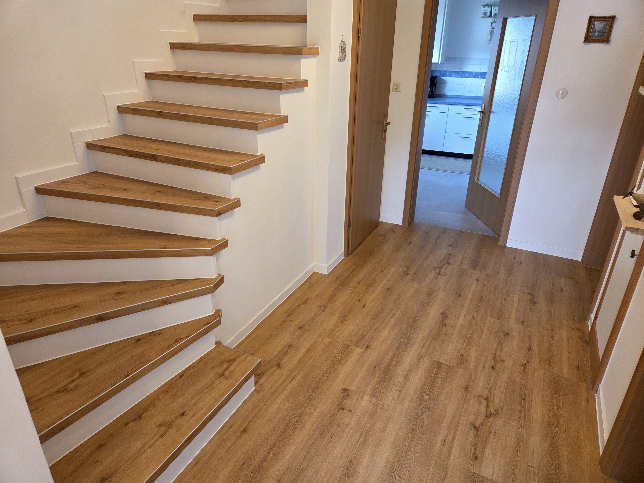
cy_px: 242
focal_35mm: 23
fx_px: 428
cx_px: 322
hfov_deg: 73.9
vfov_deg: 58.9
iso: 400
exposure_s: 1/100
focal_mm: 5.4
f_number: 1.8
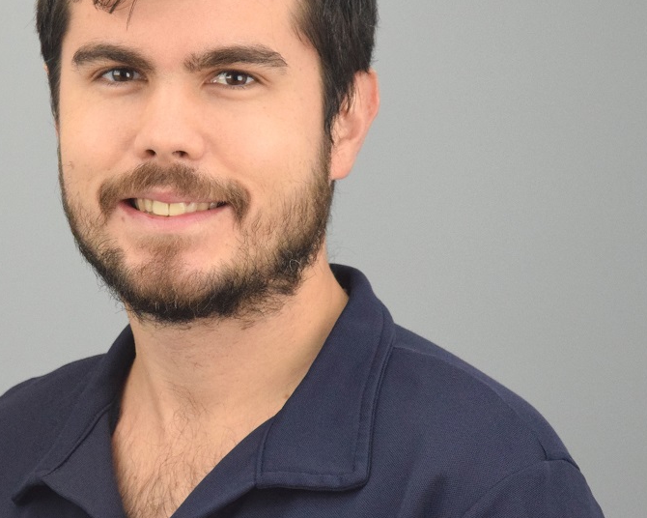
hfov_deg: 7.9
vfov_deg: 6.3
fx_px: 4691
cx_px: 105
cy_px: 195
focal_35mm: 245
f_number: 7.1
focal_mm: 98
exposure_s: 1/250
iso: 4000
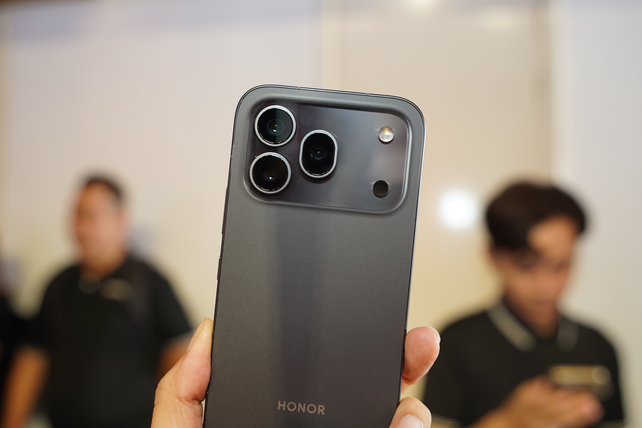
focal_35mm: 34
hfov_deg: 55.8
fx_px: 606
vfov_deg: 38.9
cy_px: 214
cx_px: 321
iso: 1000
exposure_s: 1/60
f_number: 4
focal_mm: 34
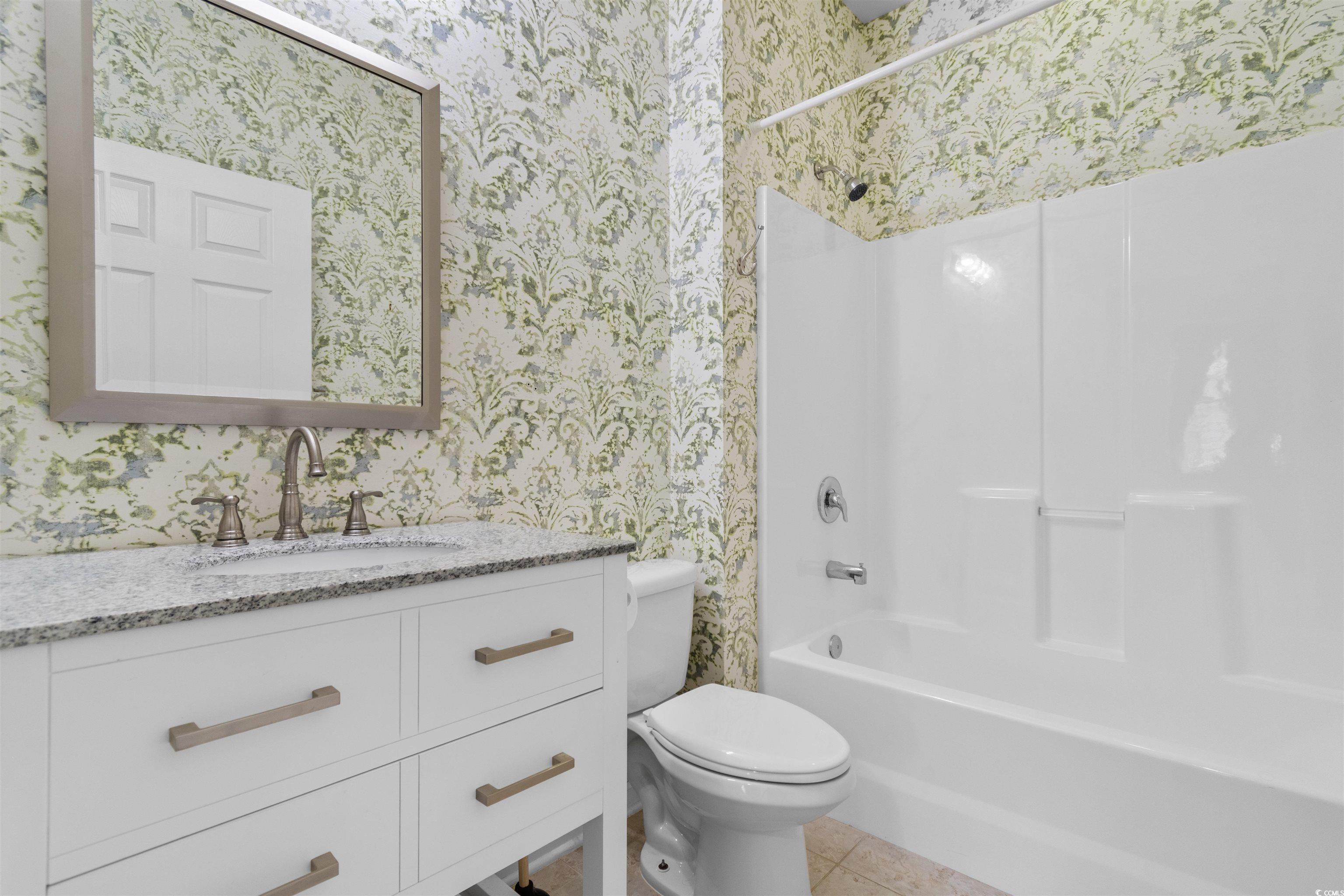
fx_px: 560
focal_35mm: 15
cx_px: 672
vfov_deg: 77.3
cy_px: 448
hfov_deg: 100.4
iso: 100
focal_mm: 10
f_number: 4.5
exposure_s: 2
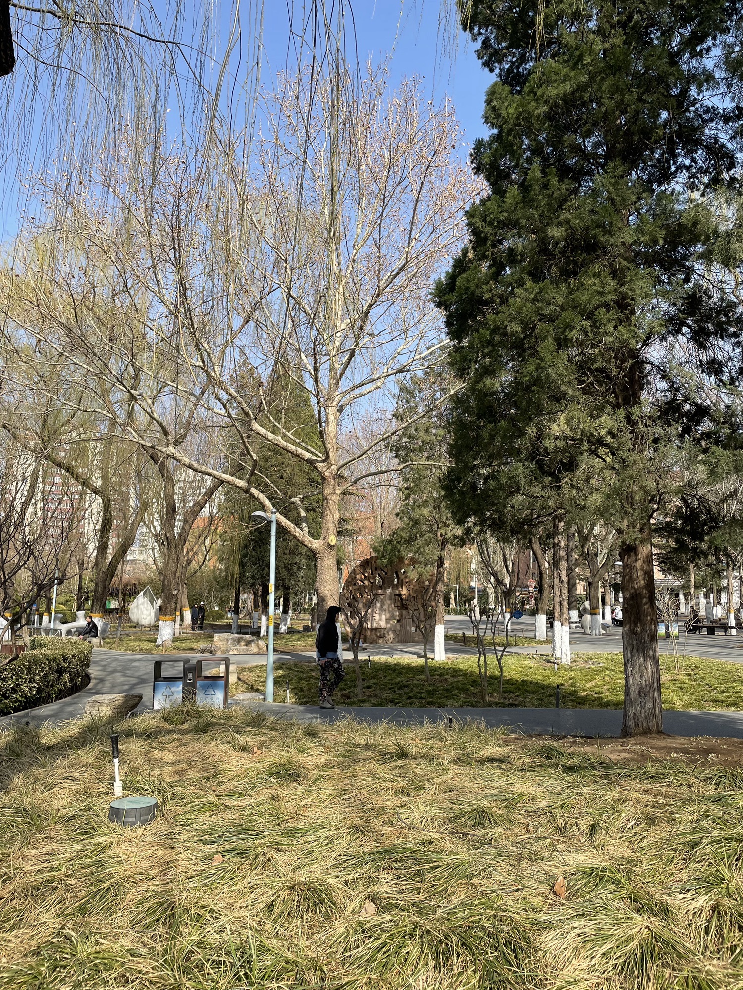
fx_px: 744
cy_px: 495
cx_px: 372
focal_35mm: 26
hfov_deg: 53.1
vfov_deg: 67.3
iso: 32
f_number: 1.6
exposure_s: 1/1887
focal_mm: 4.2
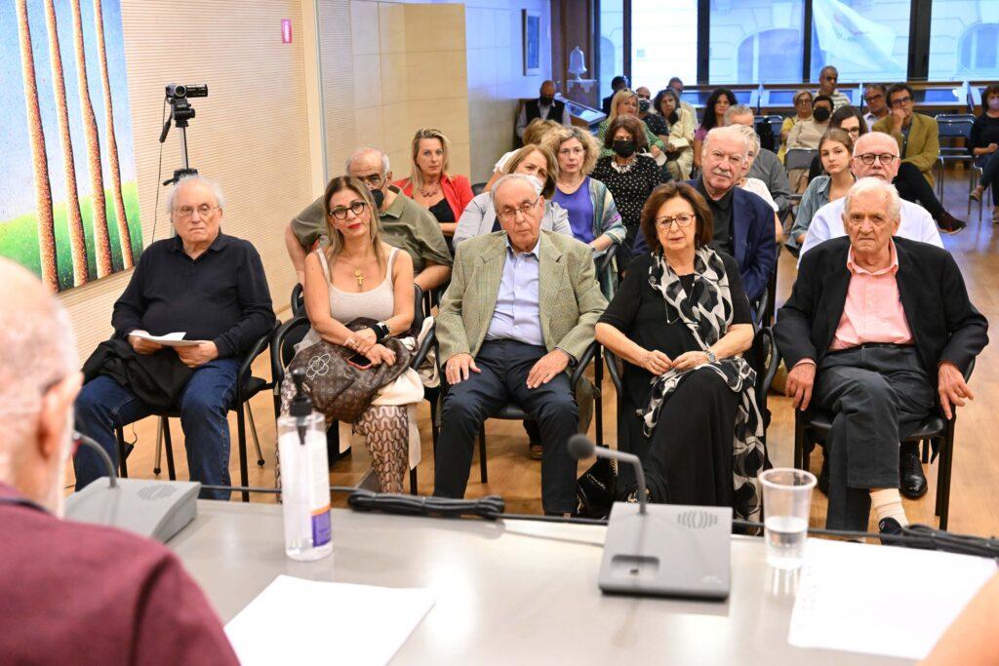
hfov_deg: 45.4
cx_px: 500
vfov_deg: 31.2
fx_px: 1193
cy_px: 333
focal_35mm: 43
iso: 7200
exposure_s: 1/160
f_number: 5.6
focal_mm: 43
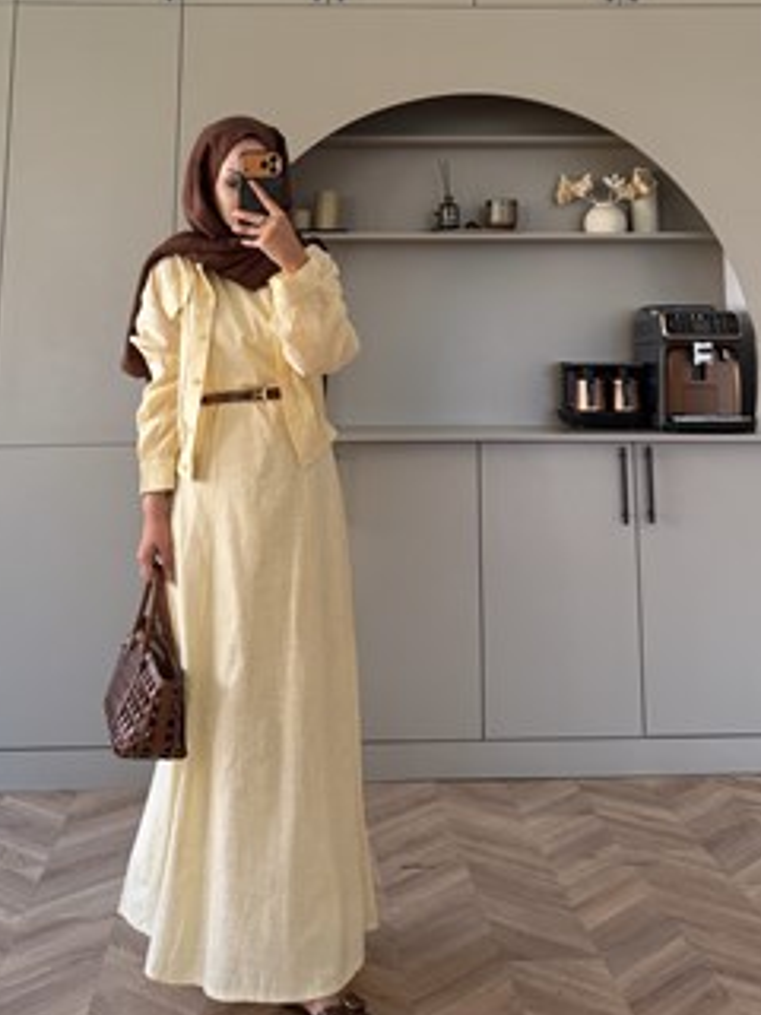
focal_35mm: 31
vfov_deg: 58.2
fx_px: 909
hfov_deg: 45.1
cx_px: 289
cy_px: 458
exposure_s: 1/121
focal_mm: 6.76
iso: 125
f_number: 1.78
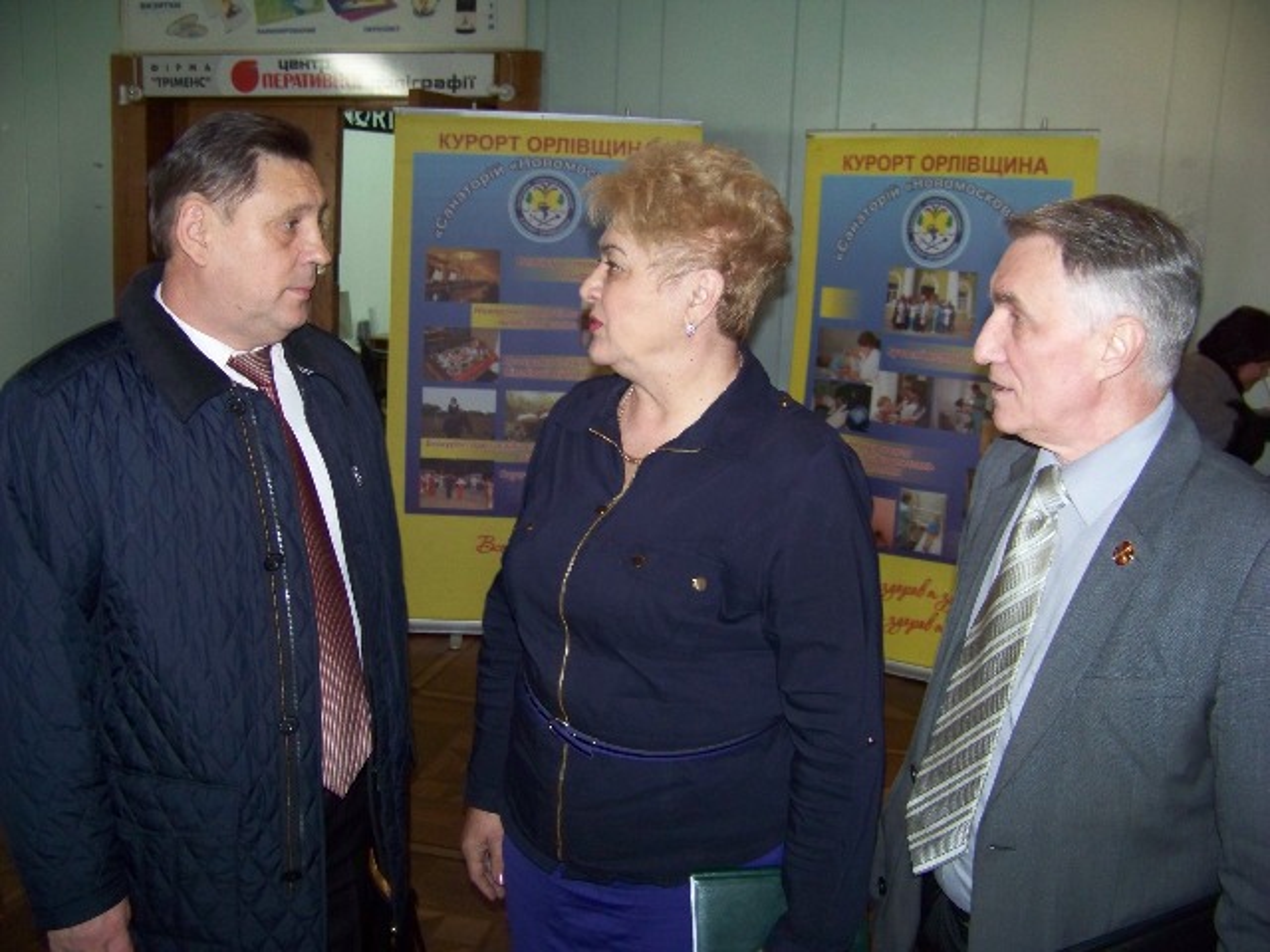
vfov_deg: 39.7
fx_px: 1321
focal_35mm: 36
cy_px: 476
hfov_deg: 51.4
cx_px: 635
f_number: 2.8
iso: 200
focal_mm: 5.85
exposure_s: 1/30
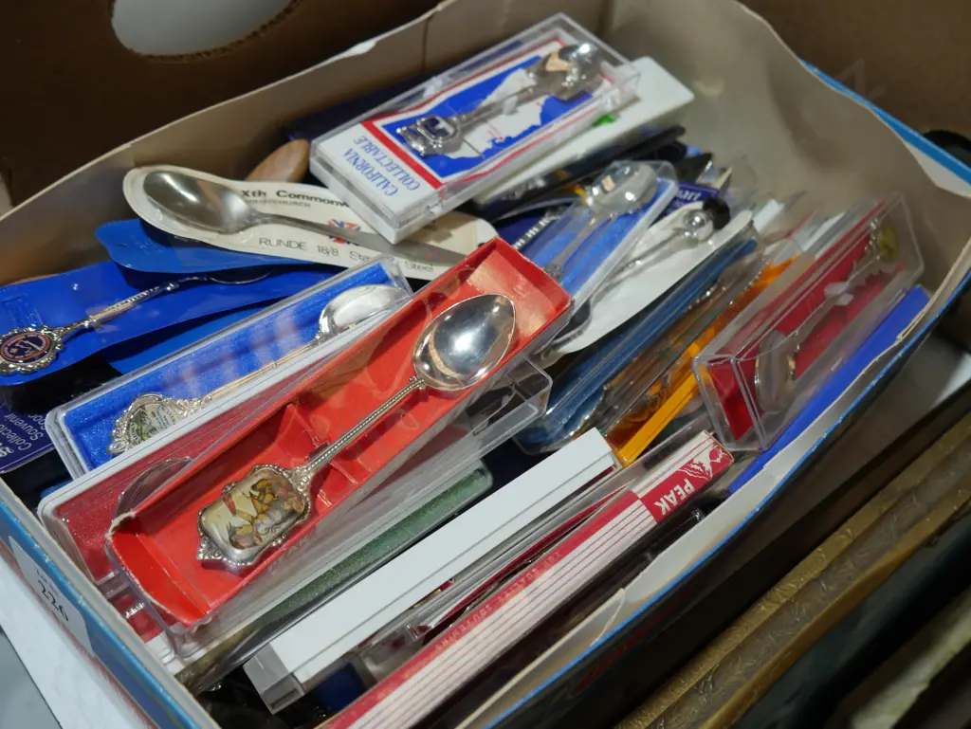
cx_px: 486
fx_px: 1123
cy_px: 364
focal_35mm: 40
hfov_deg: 46.8
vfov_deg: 36.0
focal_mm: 20
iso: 200
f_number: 4.4
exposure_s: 1/100
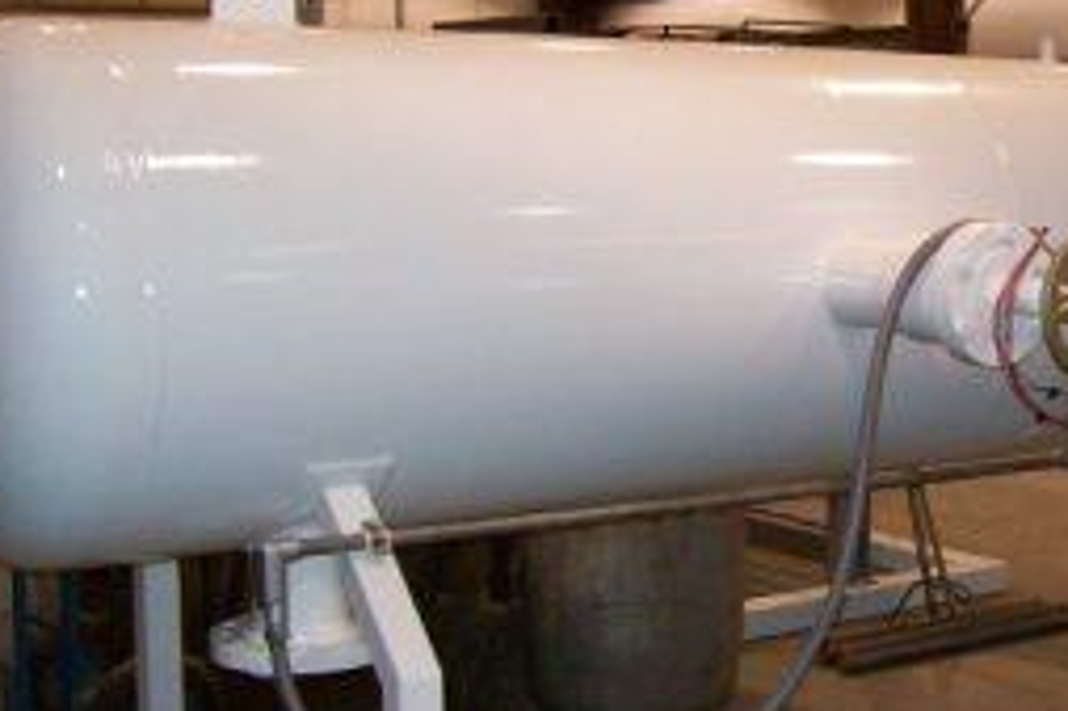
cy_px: 391
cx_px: 812
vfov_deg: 20.6
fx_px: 1957
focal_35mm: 66
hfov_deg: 30.0
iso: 200
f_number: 2.7
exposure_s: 1/64
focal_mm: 6
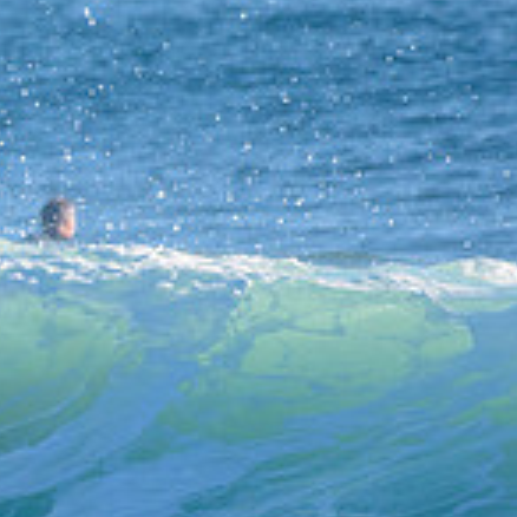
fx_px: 35079
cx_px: -735
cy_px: 324
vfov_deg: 0.8
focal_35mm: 2076
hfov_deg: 0.8
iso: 220
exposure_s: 1/2000
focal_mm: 500
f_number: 5.6
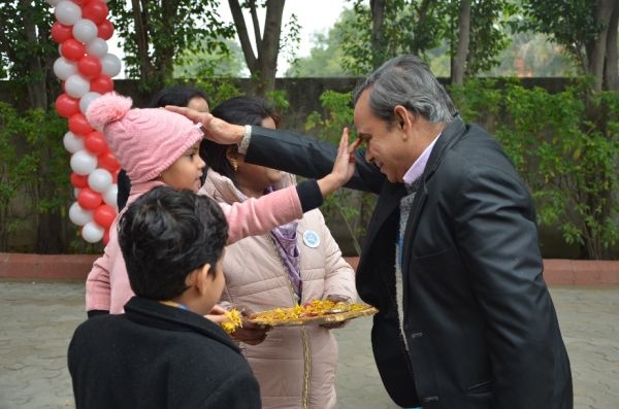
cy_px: 204
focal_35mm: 51
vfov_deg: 26.3
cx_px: 310
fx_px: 875
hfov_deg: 39.0
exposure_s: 1/250
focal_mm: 34
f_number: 4.2
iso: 400
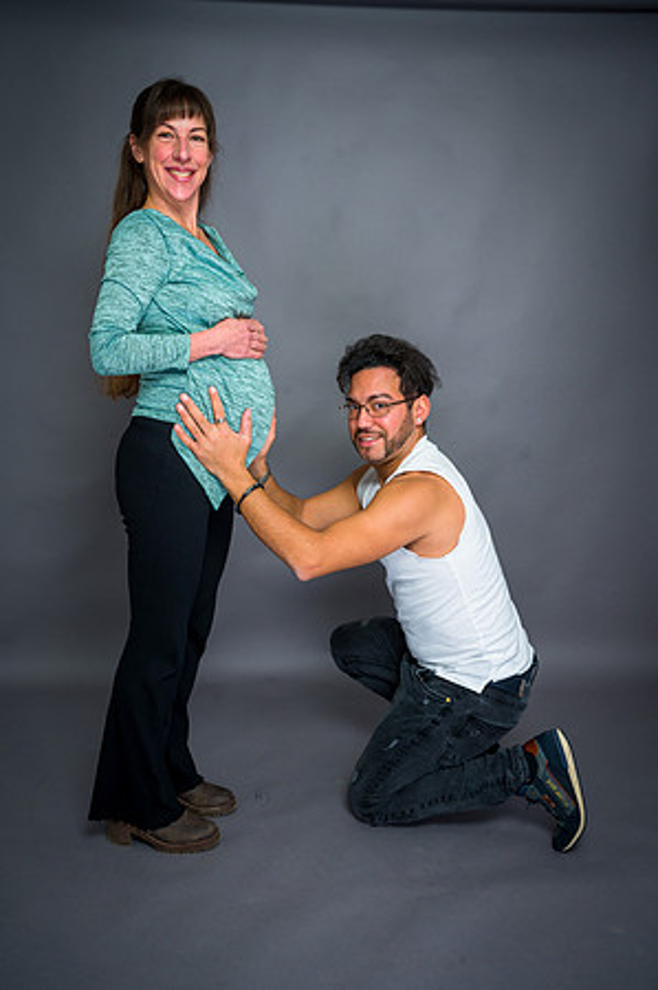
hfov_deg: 41.6
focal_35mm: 32
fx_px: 866
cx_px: 329
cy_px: 495
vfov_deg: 59.5
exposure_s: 1/125
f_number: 6.3
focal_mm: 31.5
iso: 200
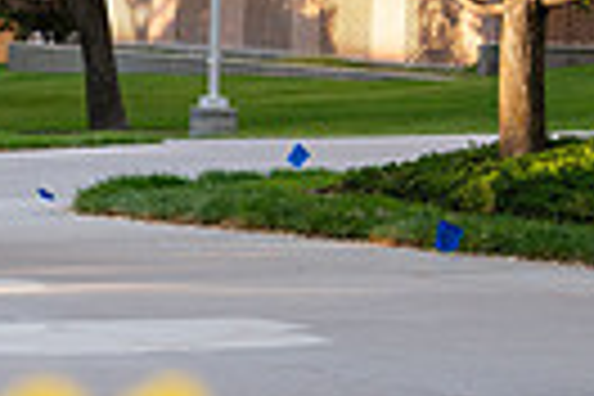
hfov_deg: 9.3
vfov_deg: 6.3
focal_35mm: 217
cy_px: 51
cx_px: -253
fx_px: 3580
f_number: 5
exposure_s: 1/400
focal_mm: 48
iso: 800
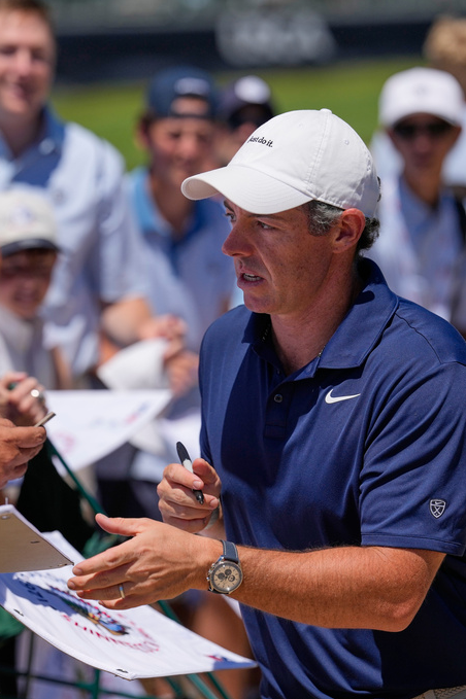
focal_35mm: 175
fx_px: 3401
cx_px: 93
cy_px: 349
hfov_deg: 7.8
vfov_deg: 11.8
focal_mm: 116
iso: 250
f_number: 2.5
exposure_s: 1/12800
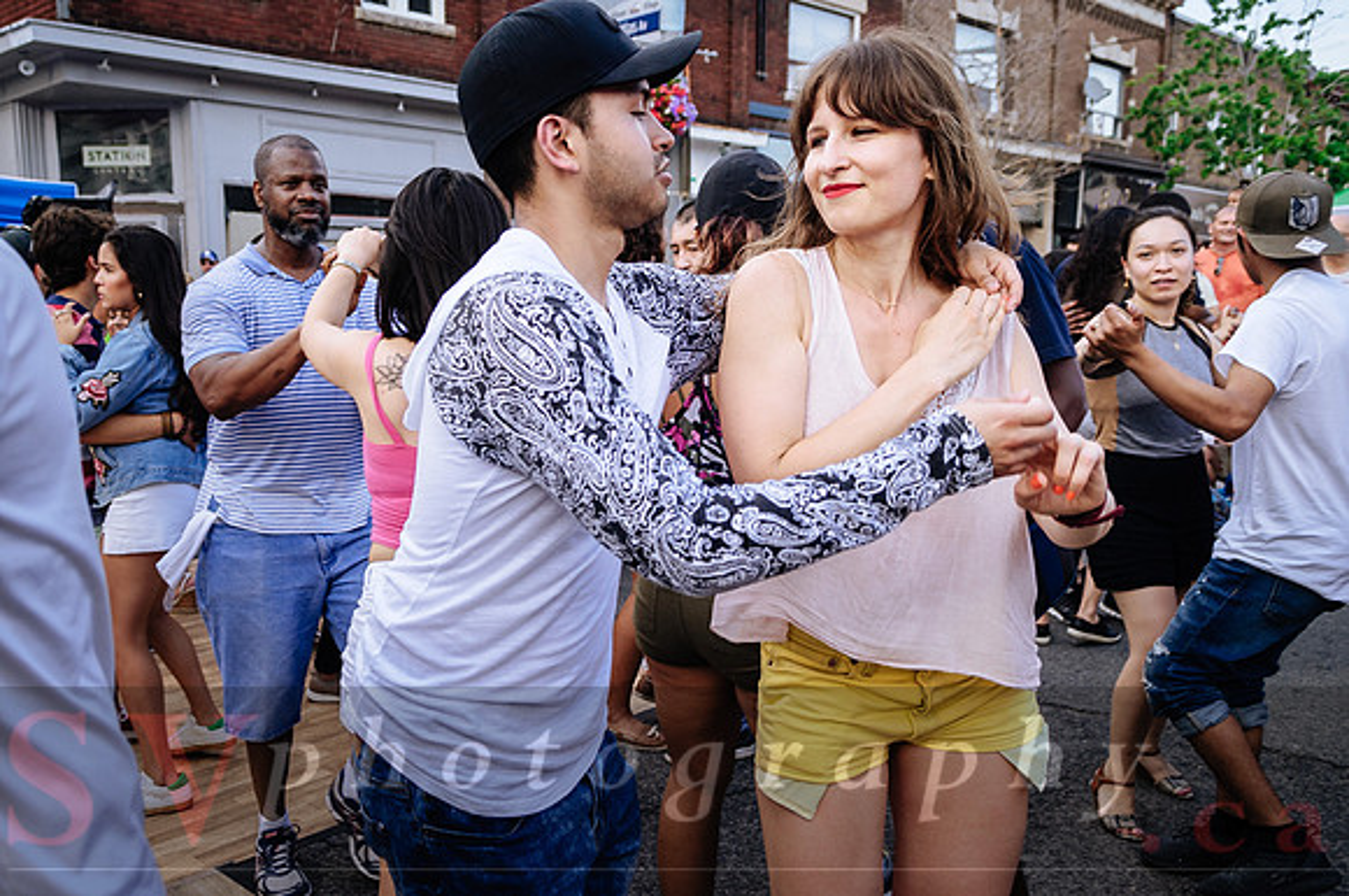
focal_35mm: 31
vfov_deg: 42.4
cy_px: 470
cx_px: 534
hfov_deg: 60.1
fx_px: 1153
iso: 100
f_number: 3.5
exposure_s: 1/320
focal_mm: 17
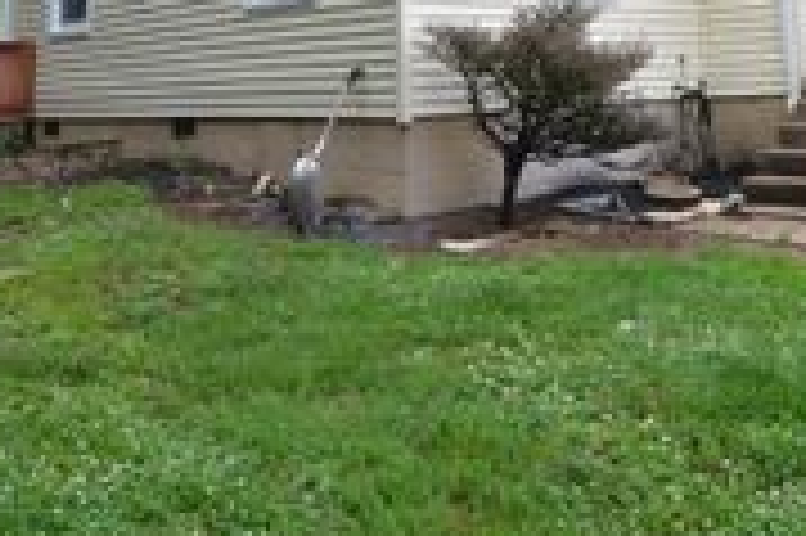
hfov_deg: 45.6
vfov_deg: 28.2
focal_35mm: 42
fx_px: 939
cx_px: 549
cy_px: -88
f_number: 5.6
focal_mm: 10
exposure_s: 1/125
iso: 160
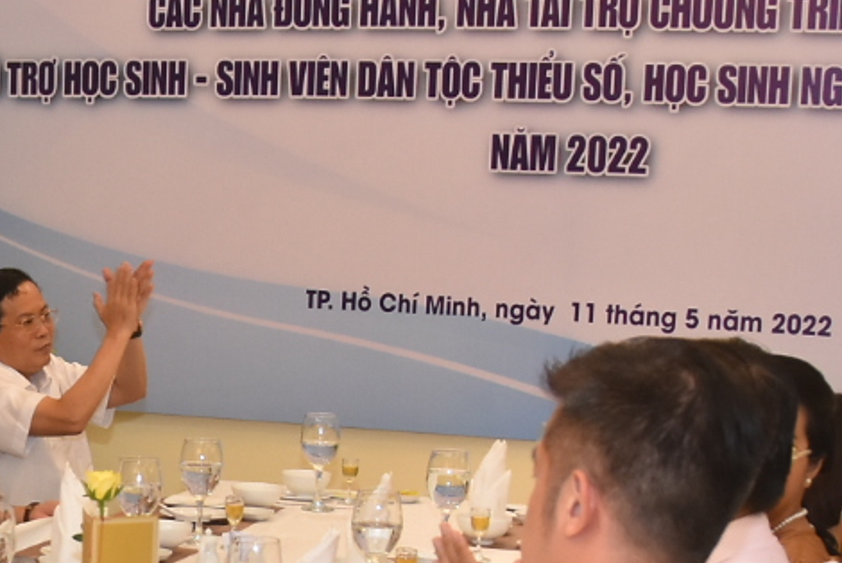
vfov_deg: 14.3
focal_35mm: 93
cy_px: 669
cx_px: -79
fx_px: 2176
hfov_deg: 20.9
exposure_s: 1/125
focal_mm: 18
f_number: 4
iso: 800
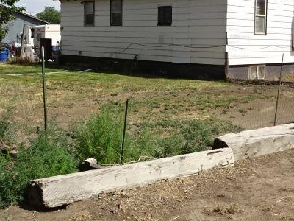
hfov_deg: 34.2
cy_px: 68
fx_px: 476
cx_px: 186
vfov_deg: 25.9
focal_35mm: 56
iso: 80
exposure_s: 1/1000
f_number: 4
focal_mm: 5.98
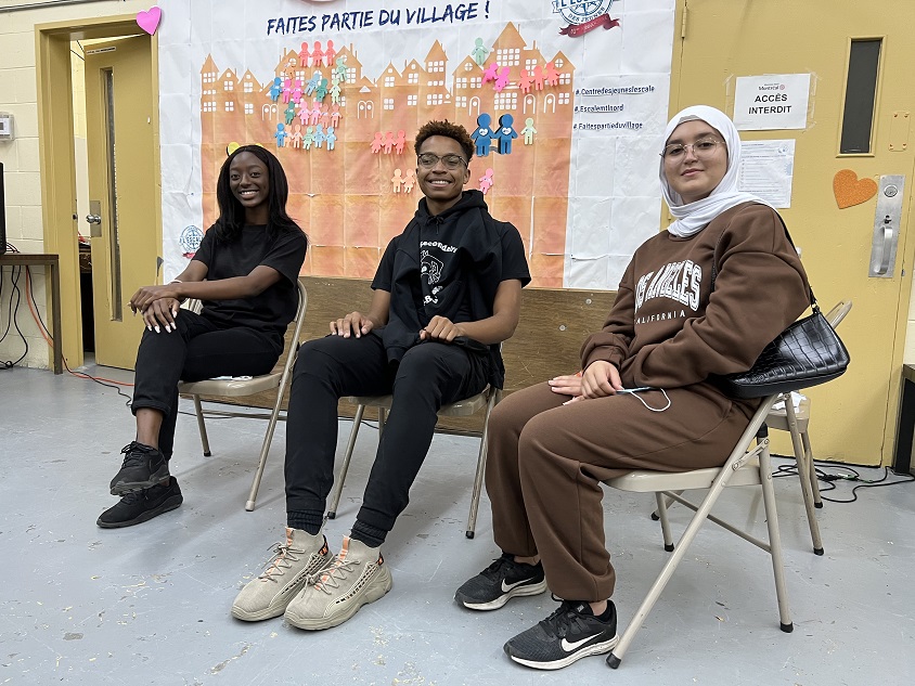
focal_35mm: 26
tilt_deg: -8.2
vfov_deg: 53.1
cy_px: 343
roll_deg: -1.9
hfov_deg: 67.3
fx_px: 687
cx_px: 458
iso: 125
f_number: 1.5
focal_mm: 5.7
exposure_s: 1/60
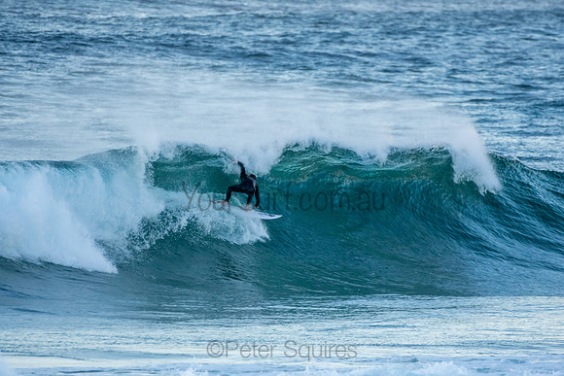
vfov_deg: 1.8
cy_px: 188
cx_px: 282
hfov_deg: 2.7
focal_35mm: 750
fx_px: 11752
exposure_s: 1/1250
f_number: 5.6
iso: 1400
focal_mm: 500
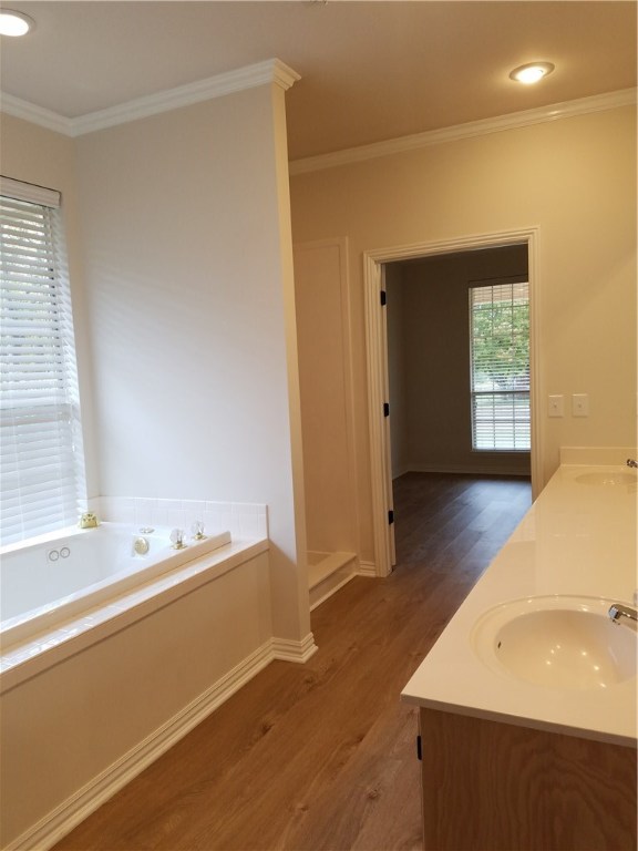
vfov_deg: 67.3
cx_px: 319
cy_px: 426
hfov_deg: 53.1
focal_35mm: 26
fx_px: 639
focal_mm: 4.2
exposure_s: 1/60
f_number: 1.7
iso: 100
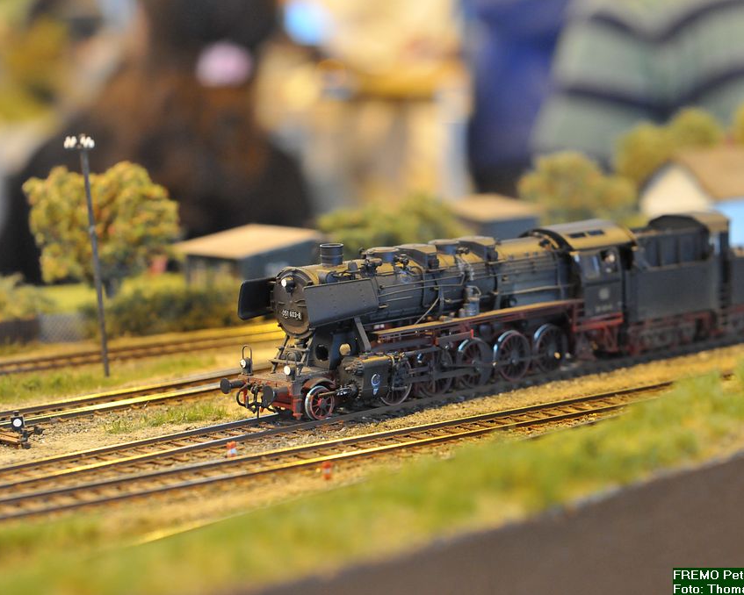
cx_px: 428
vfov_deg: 18.1
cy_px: 298
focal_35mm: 85
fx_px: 1872
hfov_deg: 22.5
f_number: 4.5
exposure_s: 1/30
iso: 1000
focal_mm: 50
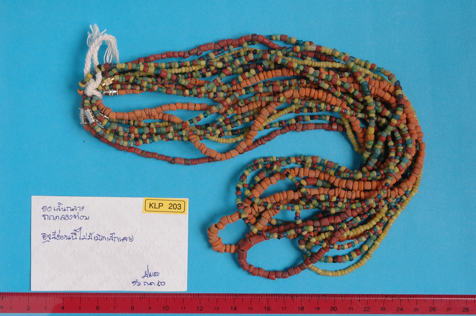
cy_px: 158
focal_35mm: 60
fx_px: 793
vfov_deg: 22.6
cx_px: 238
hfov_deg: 33.4
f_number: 22
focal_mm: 40
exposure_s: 1/6
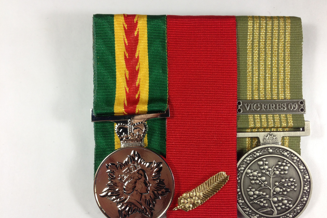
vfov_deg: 37.8
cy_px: 120
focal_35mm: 35
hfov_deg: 54.4
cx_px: 166
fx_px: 318
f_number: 2.4
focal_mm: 4.13
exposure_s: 1/60
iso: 64
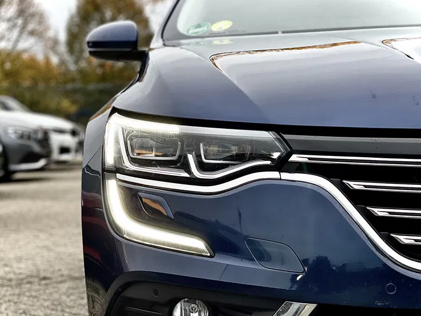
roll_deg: +0.3
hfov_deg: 26.3
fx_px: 900
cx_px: 206
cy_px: 177
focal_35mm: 74
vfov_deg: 19.9
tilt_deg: -4.6
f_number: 2.2
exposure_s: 1/100
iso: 250
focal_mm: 7.5
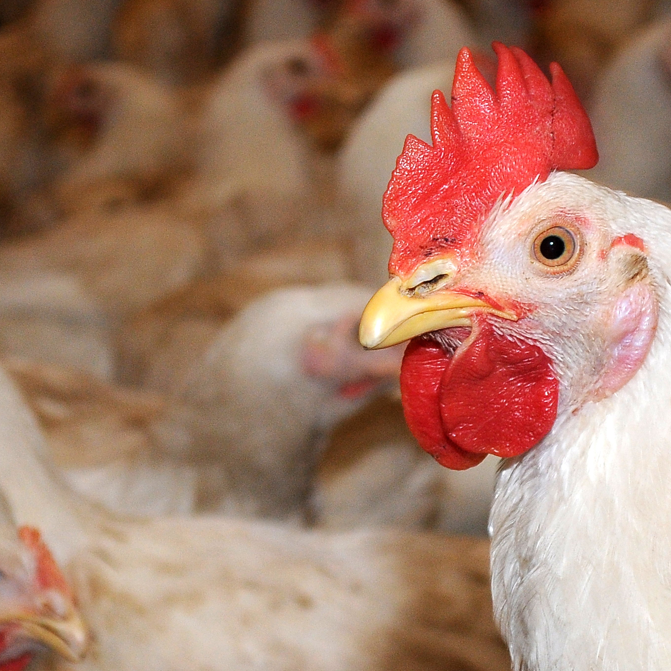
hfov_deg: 15.7
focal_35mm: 111
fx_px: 2427
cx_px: 502
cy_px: 350
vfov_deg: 15.7
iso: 500
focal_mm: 55
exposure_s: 1/60
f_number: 5.6
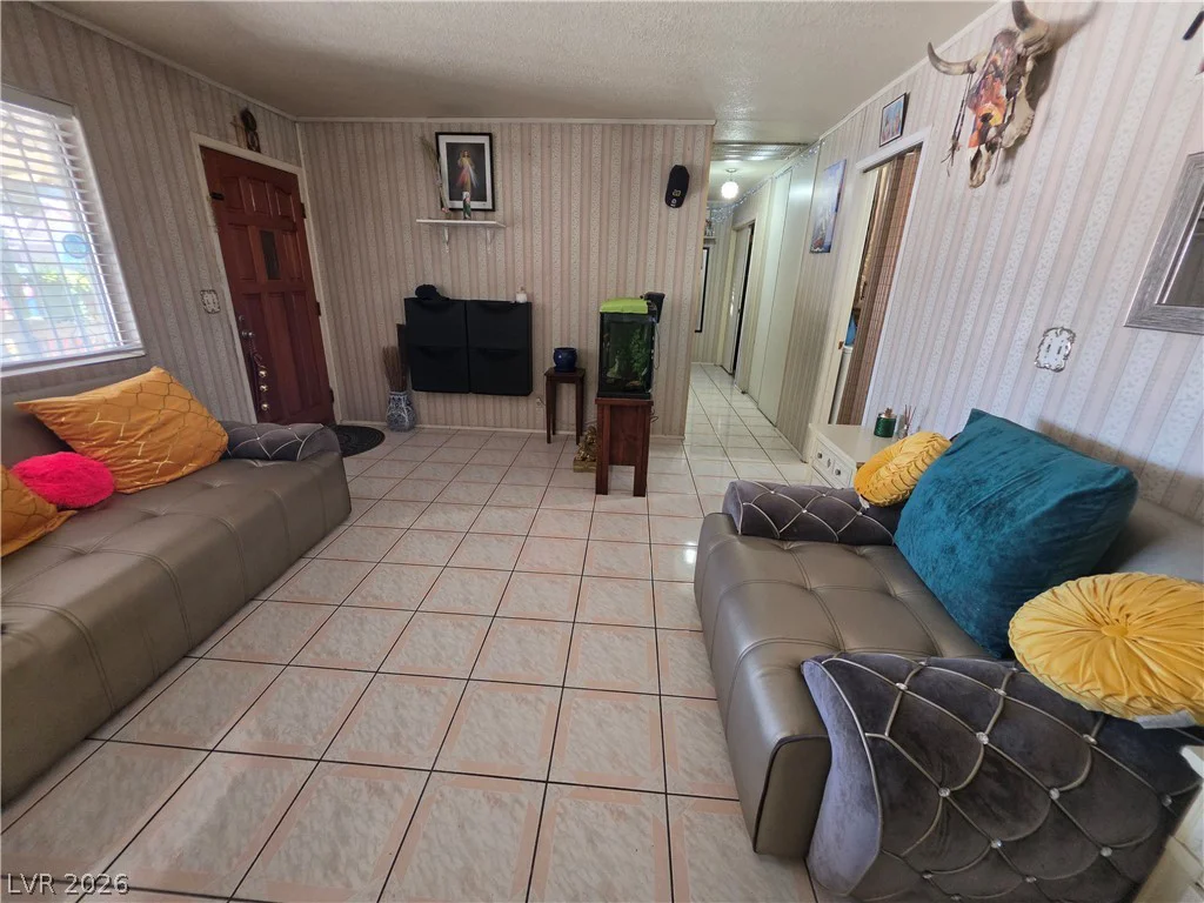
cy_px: 452
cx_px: 602
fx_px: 452
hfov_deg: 106.2
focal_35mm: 13
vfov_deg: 89.9
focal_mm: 2.2
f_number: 1.9
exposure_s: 1/60
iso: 250
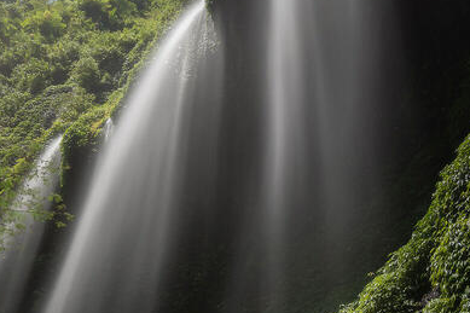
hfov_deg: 51.7
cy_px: 233
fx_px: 483
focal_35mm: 37
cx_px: 203
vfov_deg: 35.2
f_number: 3.5
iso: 100
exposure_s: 1.6
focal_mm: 16
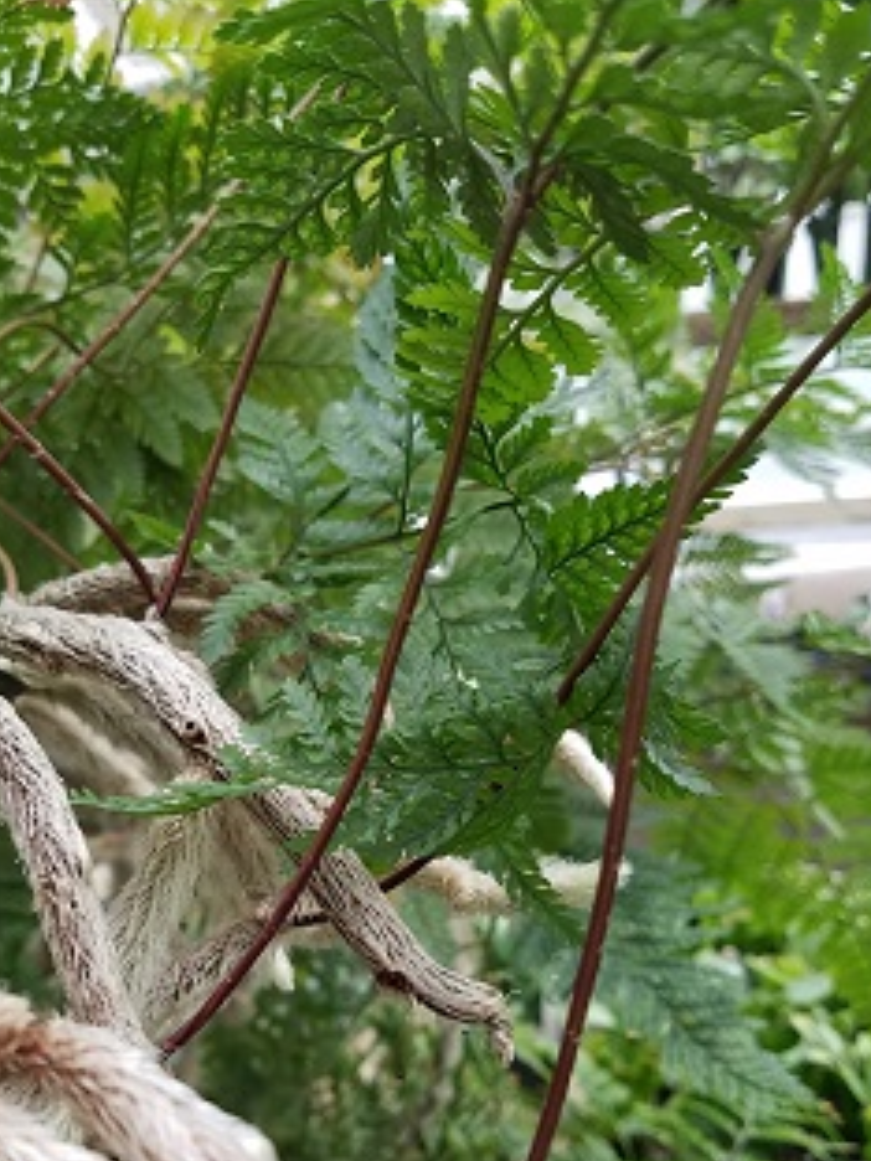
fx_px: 1208
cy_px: 759
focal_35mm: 36
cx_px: 342
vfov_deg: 50.6
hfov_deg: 39.5
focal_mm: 4.2
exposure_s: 1/120
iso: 100
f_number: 1.7
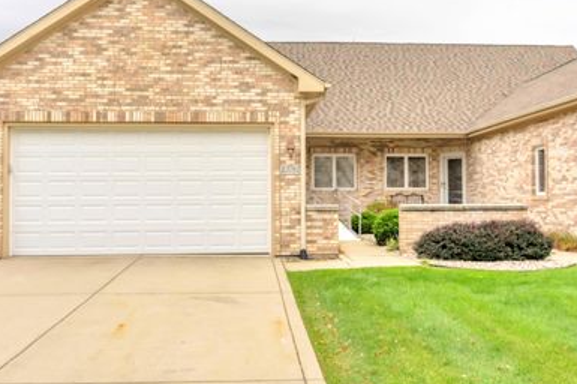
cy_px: 170
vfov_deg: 34.1
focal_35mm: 39
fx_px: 625
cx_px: 294
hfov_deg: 49.6
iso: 640
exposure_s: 1/2000
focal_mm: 30
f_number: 5.6
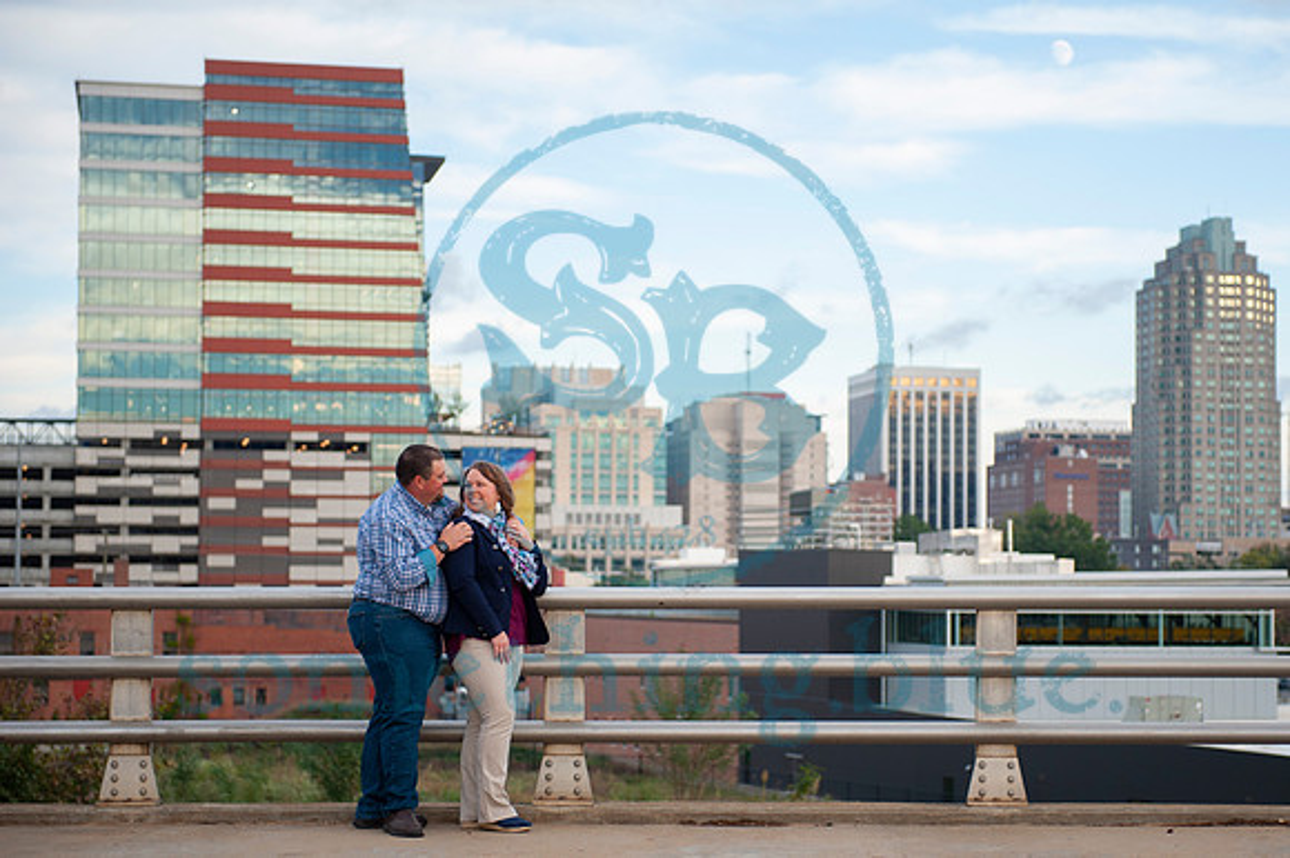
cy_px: 480
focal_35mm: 79
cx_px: 726
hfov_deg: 25.6
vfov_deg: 17.2
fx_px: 2832
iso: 200
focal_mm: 70
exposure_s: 1/400
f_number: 2.8
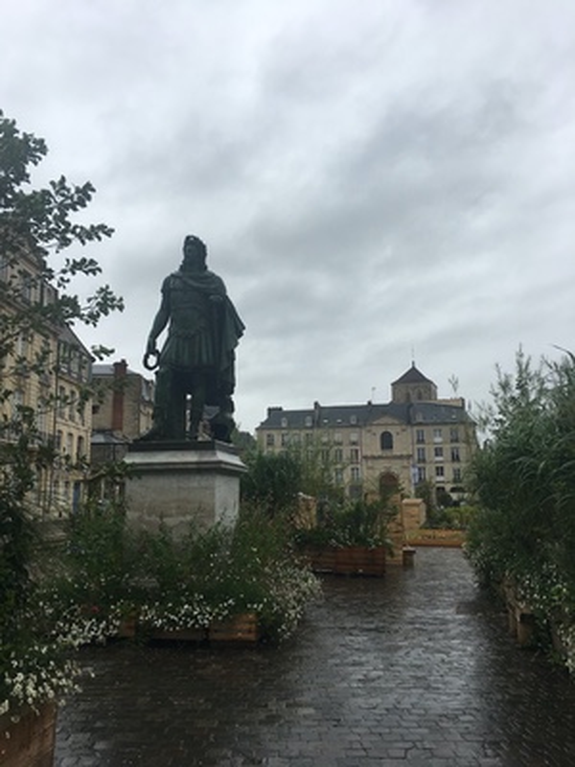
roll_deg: +0.9
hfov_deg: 48.2
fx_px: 642
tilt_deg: +11.2
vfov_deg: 61.7
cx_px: 288
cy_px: 384
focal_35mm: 29
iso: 25
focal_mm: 4.15
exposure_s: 1/732
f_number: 2.2
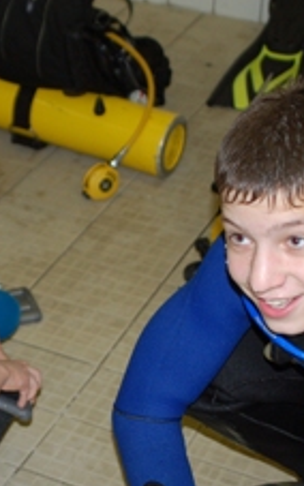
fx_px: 1126
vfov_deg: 24.3
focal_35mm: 85
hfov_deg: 15.3
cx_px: 91
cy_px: 317
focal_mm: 28
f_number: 3.8
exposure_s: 1/60
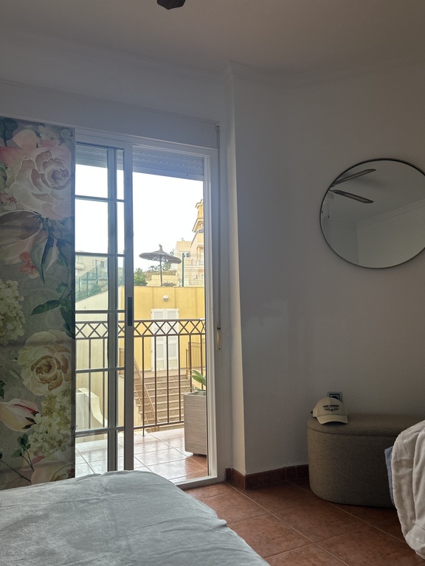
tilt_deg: +5.9
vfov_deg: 67.3
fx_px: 426
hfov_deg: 53.1
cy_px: 283
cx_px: 212
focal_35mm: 26
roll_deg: +1.3
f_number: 1.5
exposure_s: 1/121
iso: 50
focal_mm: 5.7
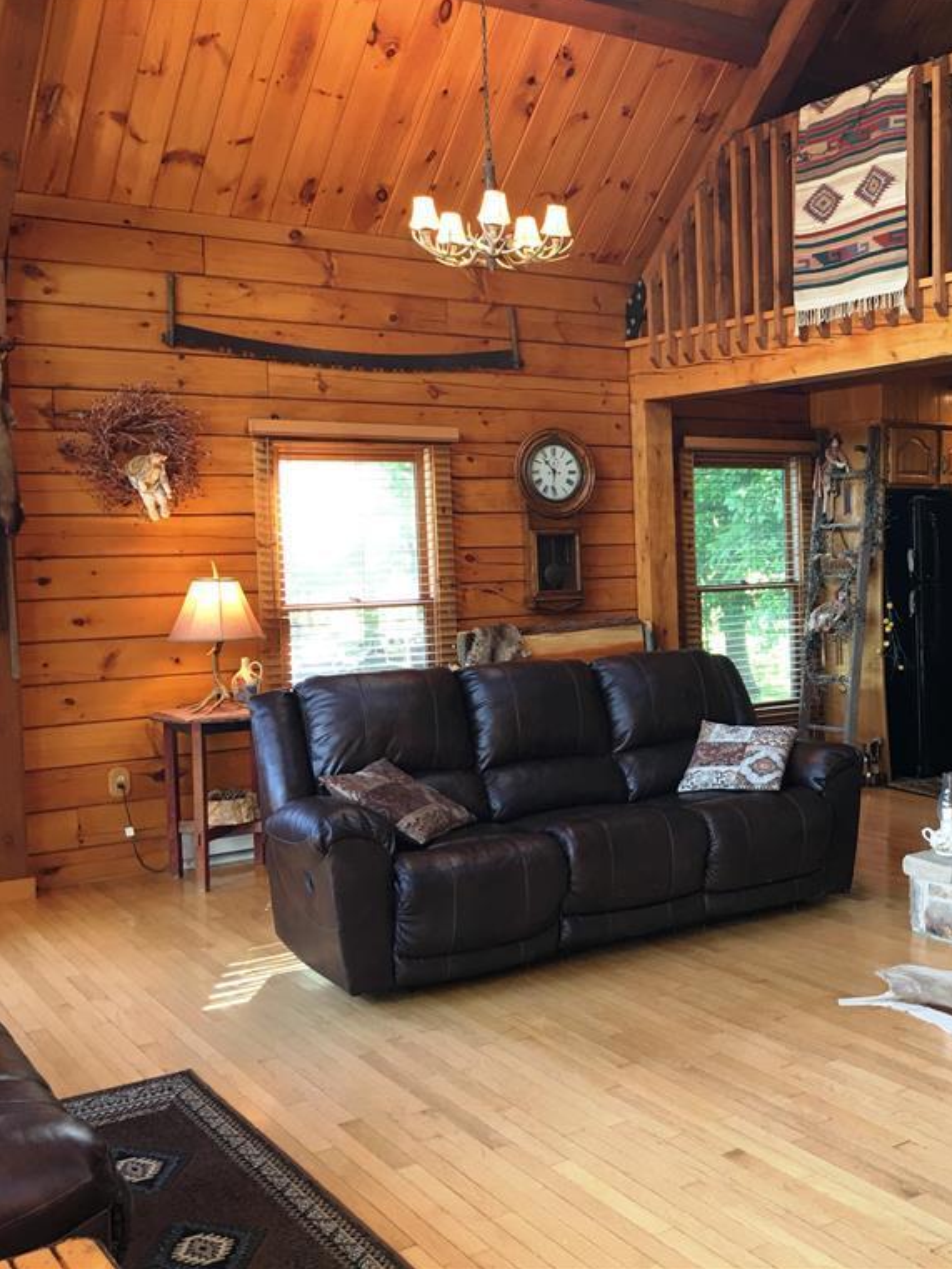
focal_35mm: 39
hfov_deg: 35.1
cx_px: 825
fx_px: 1430
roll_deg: +1.3
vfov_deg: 47.9
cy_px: 630
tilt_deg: -2.9
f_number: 2.2
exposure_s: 1/15
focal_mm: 4.15
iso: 25
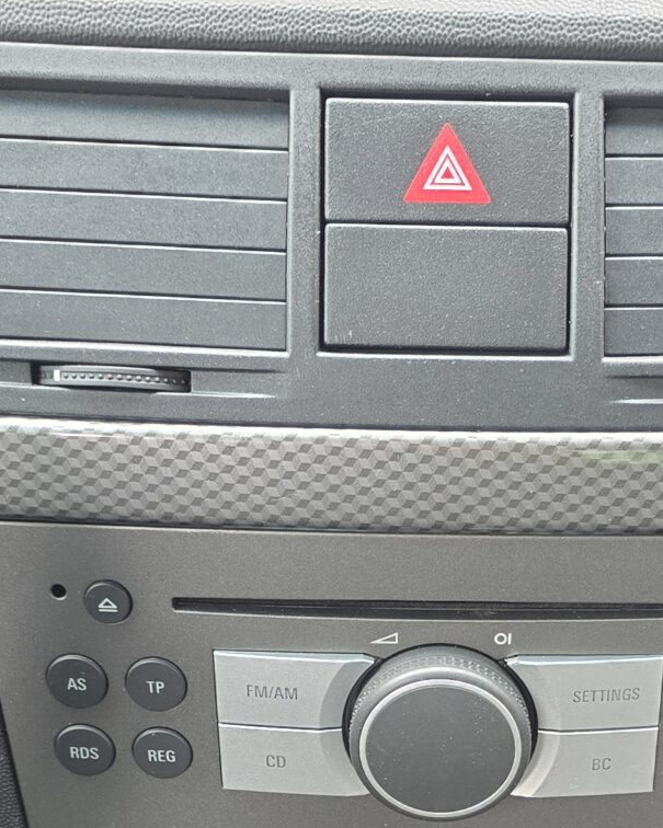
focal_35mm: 76
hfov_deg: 20.0
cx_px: 516
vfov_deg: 23.9
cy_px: 836
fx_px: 1864
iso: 200
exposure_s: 1/180
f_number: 1.7
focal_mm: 6.3
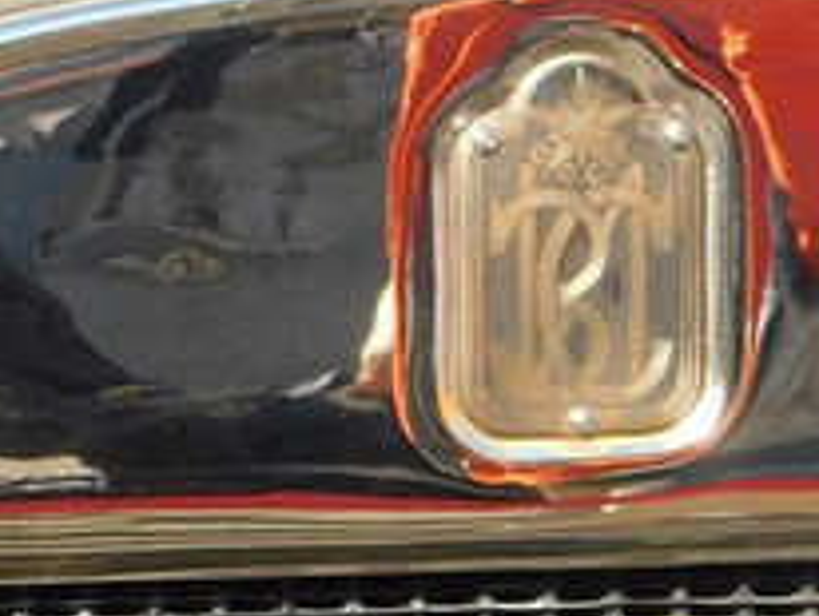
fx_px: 9806
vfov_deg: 3.6
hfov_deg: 4.8
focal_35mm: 414
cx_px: 272
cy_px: 576
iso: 125
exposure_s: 1/250
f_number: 4.4
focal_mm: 14.2
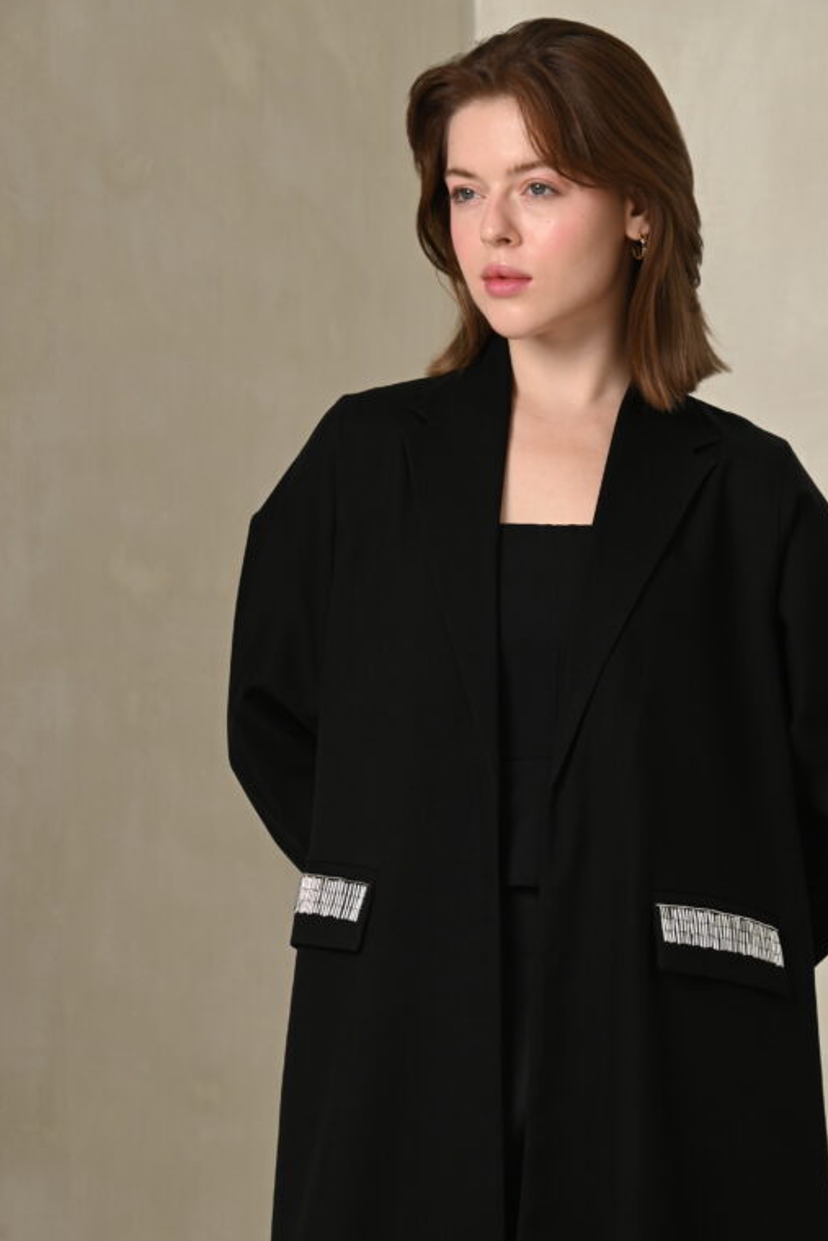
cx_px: 542
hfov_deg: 8.9
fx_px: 5345
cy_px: 652
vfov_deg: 13.2
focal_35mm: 155
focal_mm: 115
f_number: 8
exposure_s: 1/125
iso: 200
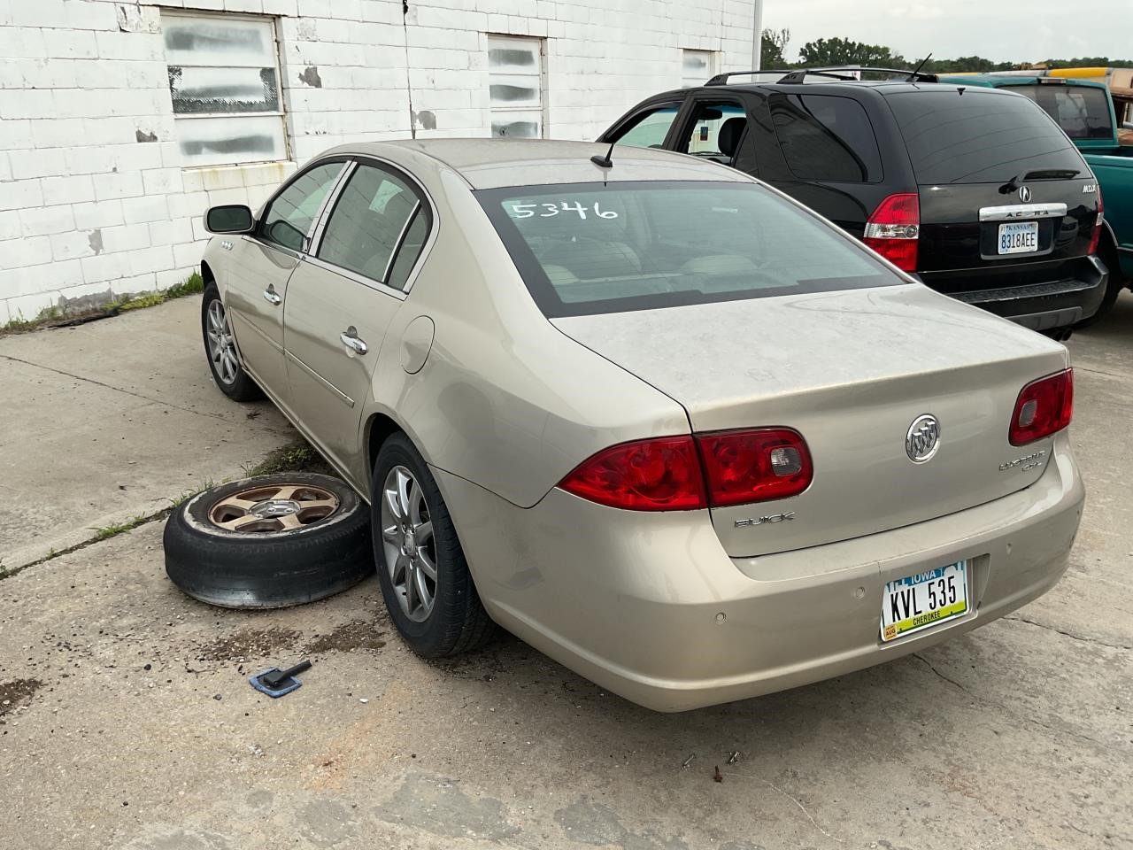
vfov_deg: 48.2
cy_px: 425
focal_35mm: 29
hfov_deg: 61.7
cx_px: 566
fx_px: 949
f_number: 1.8
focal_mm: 3
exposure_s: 1/829
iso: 16
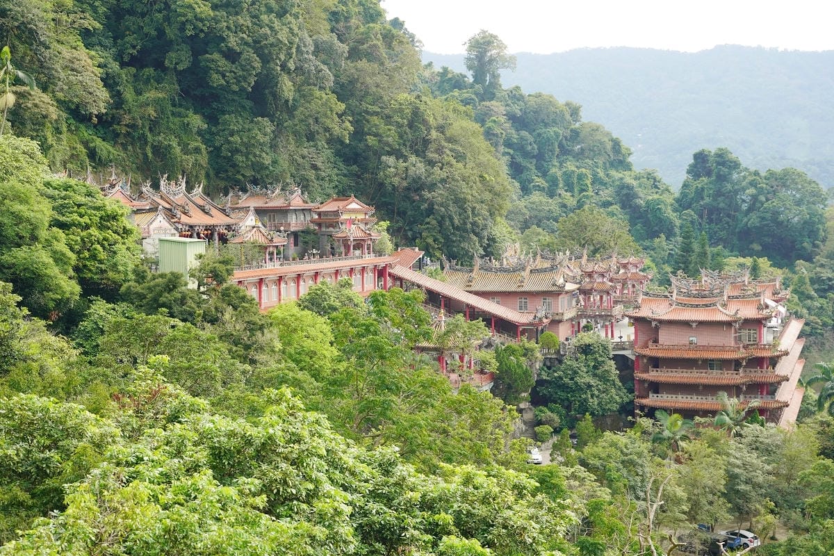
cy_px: 278
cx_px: 417
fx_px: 1158
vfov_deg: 27.0
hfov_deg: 39.6
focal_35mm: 50
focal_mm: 50
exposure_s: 1/80
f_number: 4.5
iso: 100
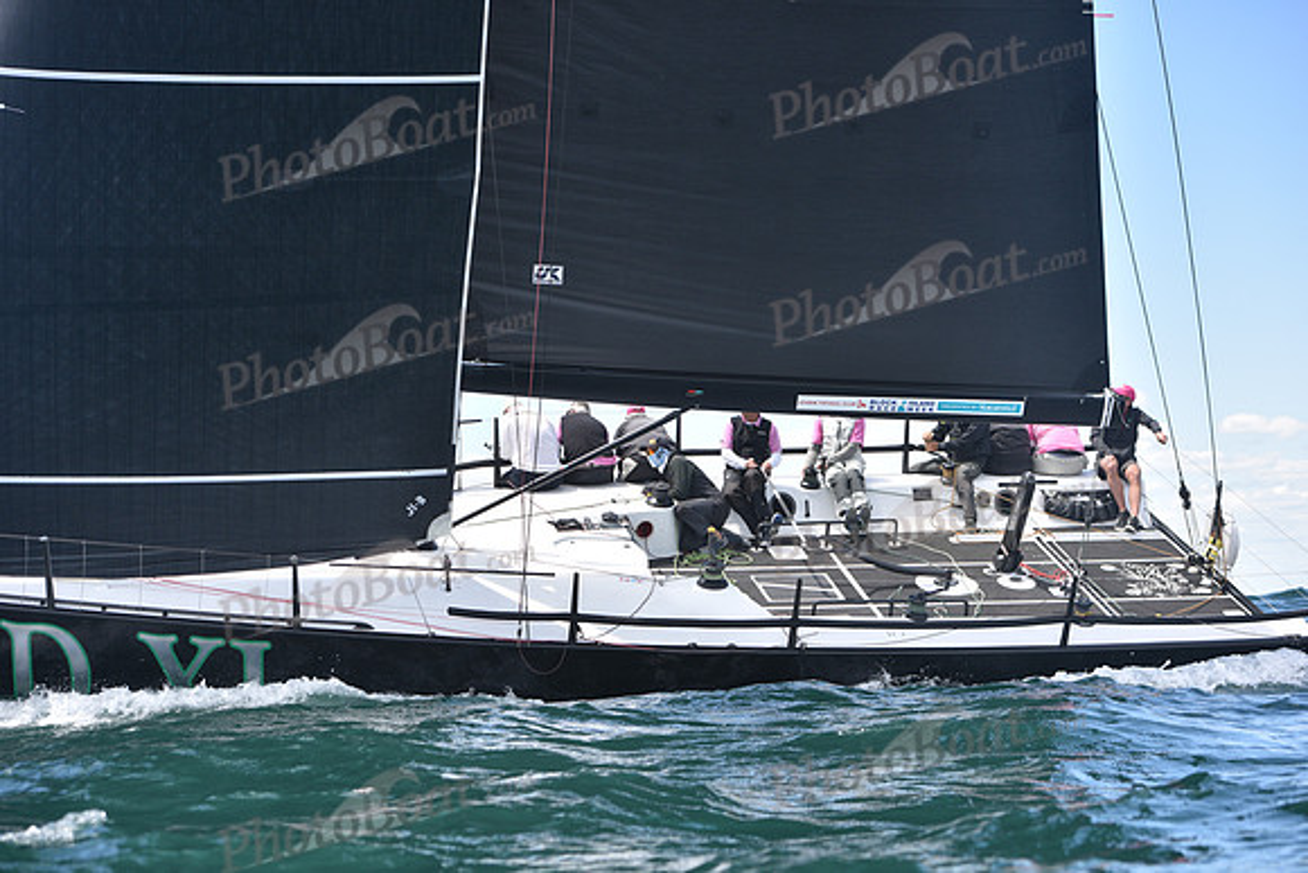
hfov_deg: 28.8
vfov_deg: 19.5
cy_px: 436
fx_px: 2544
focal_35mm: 70
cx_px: 654
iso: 250
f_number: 5
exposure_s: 1/800
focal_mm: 70
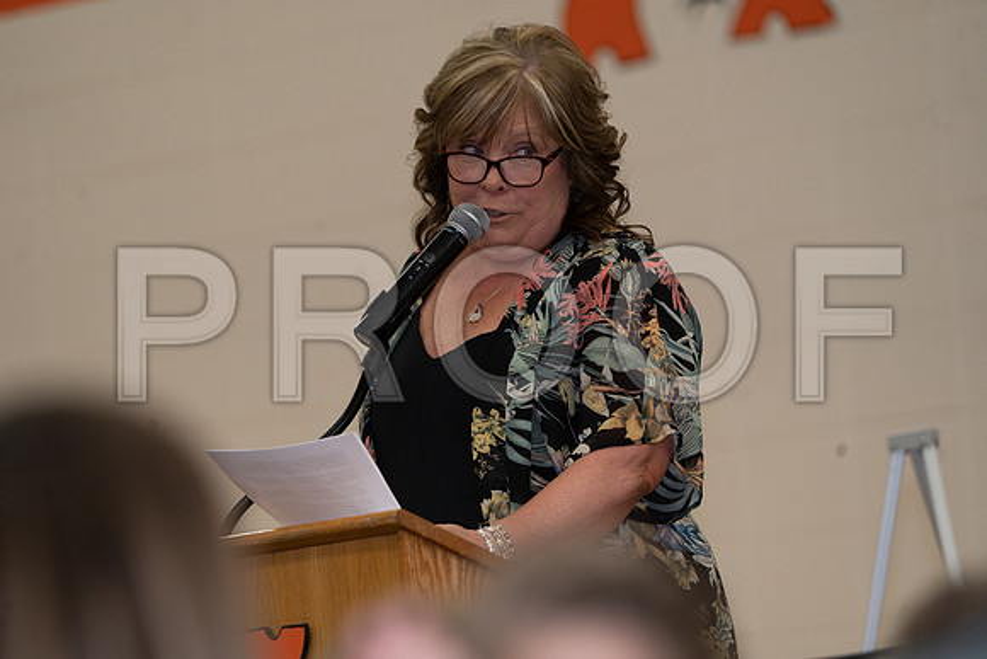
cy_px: 330
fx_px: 11078
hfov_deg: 5.1
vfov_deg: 3.4
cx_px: 494
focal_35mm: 404
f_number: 6.3
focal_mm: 404
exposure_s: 1/160
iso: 2000
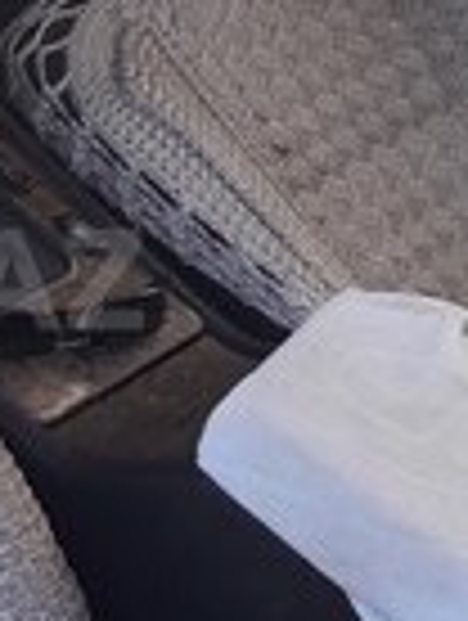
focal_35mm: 97
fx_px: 1743
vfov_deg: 20.2
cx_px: -202
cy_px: 279
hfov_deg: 14.4
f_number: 1.9
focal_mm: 3.6
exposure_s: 1/135
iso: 40
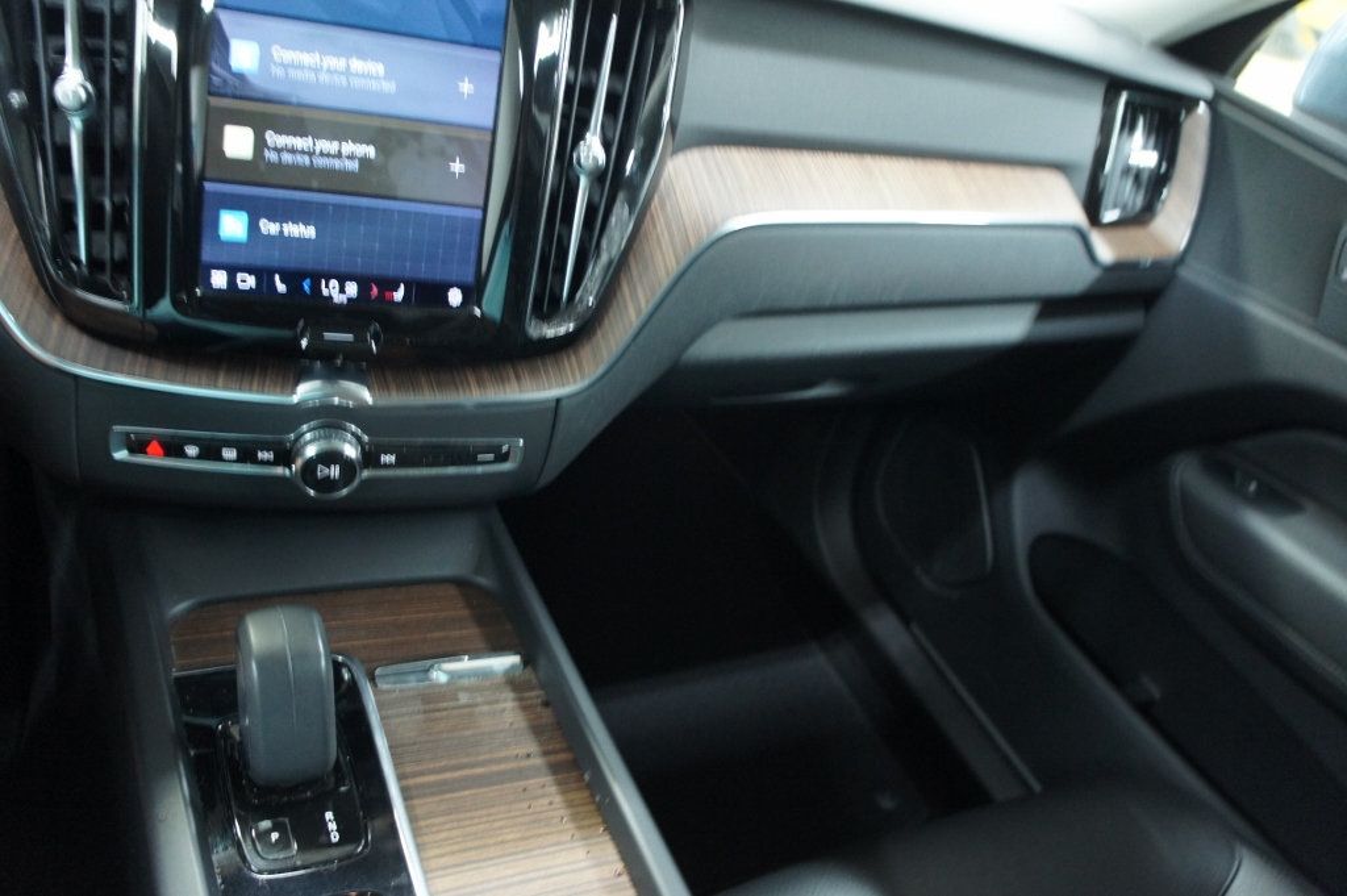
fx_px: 1009
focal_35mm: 27
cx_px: 674
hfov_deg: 67.4
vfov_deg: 47.9
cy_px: 448
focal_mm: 18
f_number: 3.5
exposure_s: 1/13
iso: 1600
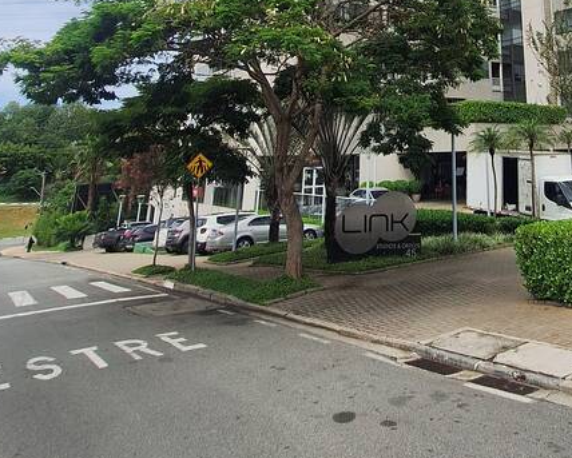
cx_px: 458
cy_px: -41
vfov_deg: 38.3
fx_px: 542
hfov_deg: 52.1
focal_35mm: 32
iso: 40
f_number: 2.2
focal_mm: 1.74
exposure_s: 1/2020
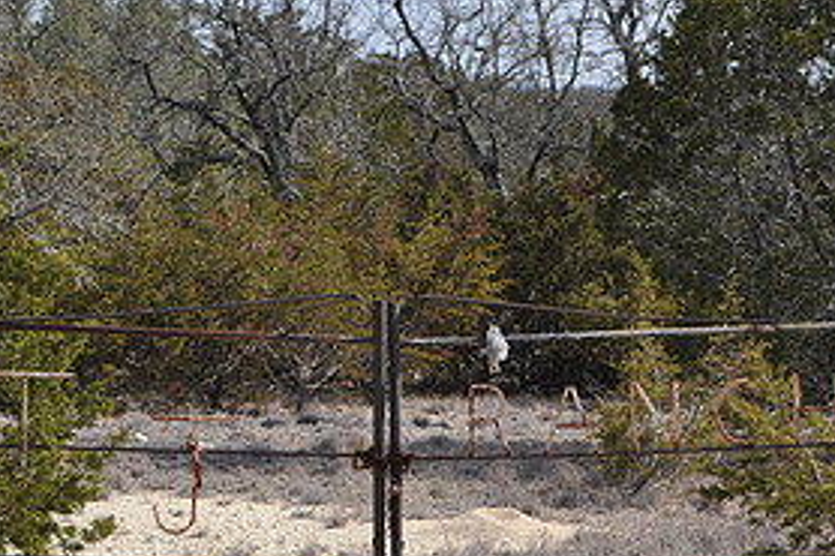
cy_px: 449
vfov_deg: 6.3
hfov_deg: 9.4
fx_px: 5076
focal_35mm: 219
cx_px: 408
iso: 400
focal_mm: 70
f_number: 5.3
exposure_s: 1/500
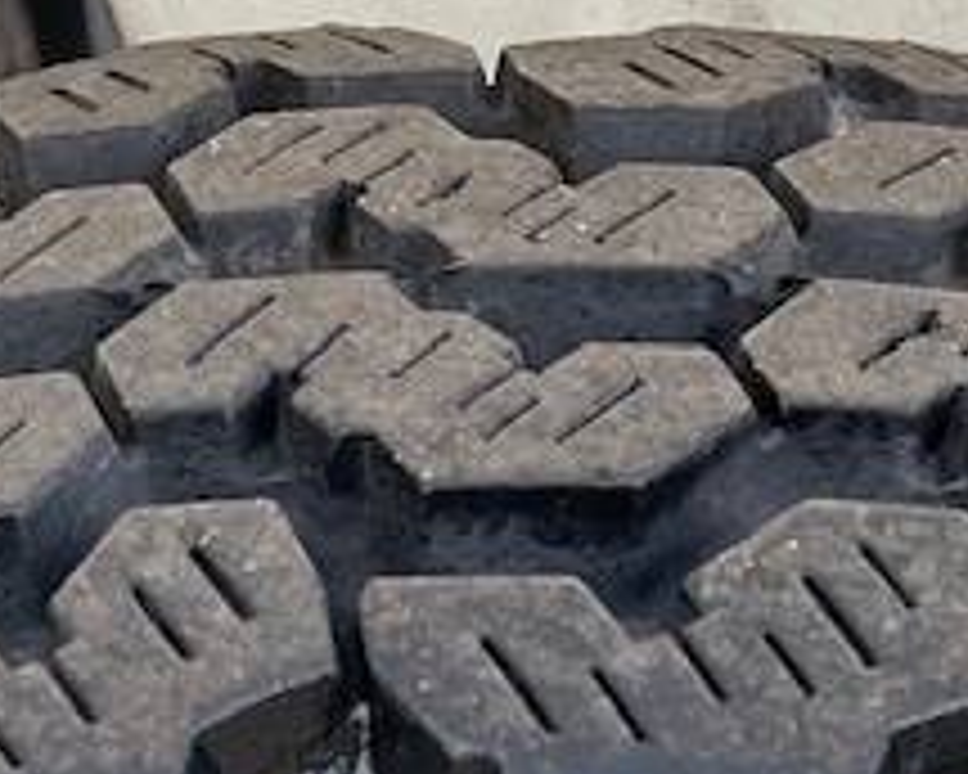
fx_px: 4154
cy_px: 1976
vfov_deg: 9.3
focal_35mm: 145
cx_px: 401
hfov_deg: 13.3
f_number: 1.6
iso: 32
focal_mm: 5.1
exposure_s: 1/436
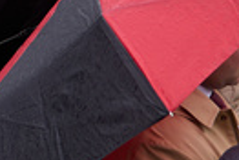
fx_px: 1970
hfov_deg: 6.5
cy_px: 426
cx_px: 660
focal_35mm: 296
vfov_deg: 4.5
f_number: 2.8
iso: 125
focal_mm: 38
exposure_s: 1/160
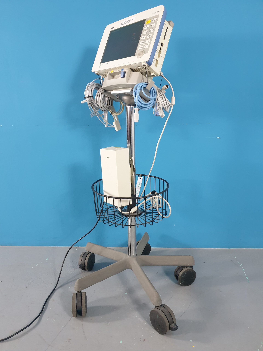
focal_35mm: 26
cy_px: 176
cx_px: 132
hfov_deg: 53.1
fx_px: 263
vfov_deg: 67.3
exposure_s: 1/50
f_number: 1.5
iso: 250
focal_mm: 4.3
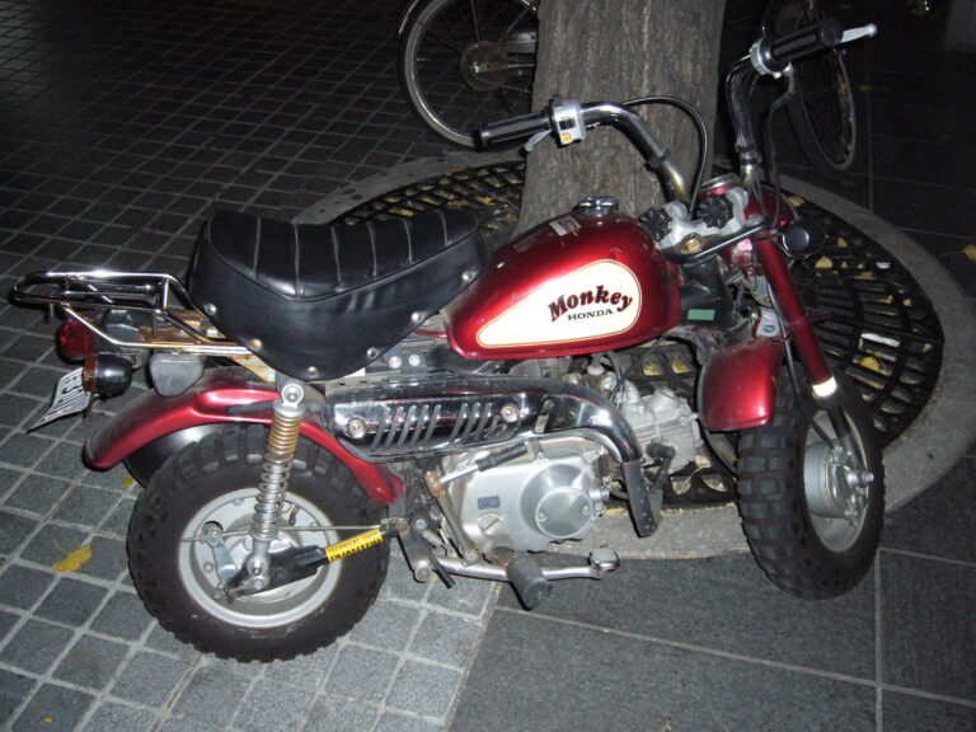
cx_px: 488
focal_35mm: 40
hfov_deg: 46.8
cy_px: 366
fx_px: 1128
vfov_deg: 36.0
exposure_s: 1/60
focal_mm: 6.6
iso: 320
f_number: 3
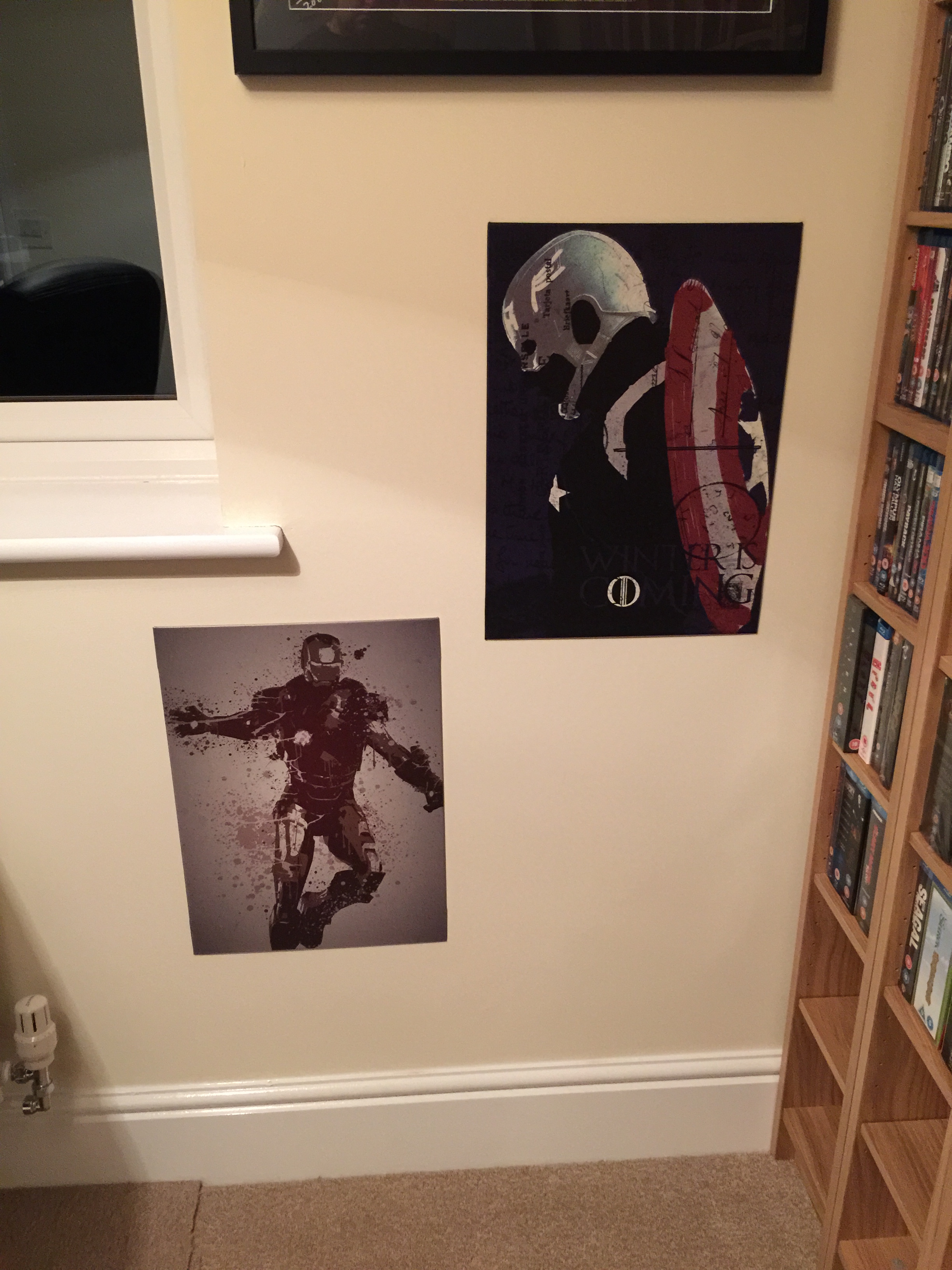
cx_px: 476
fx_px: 1063
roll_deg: +0.9
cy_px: 635
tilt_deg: -21.9
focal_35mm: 29
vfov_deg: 61.7
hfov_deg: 48.2
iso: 160
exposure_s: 1/8
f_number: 2.2
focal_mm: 4.15
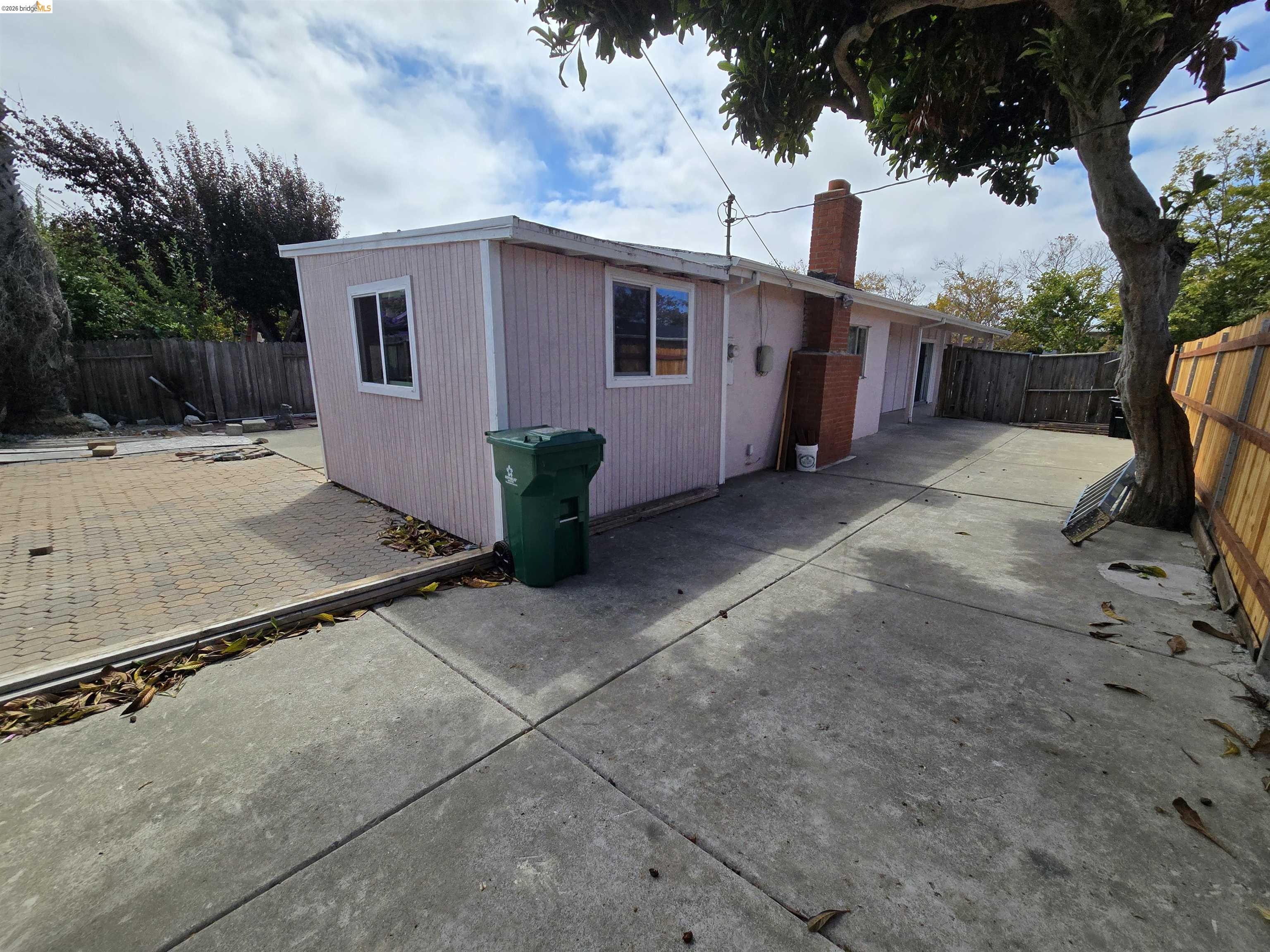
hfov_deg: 106.2
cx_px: 635
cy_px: 476
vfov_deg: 89.9
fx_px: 477
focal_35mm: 13
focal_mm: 2.2
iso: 50
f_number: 2.2
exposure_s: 1/3697
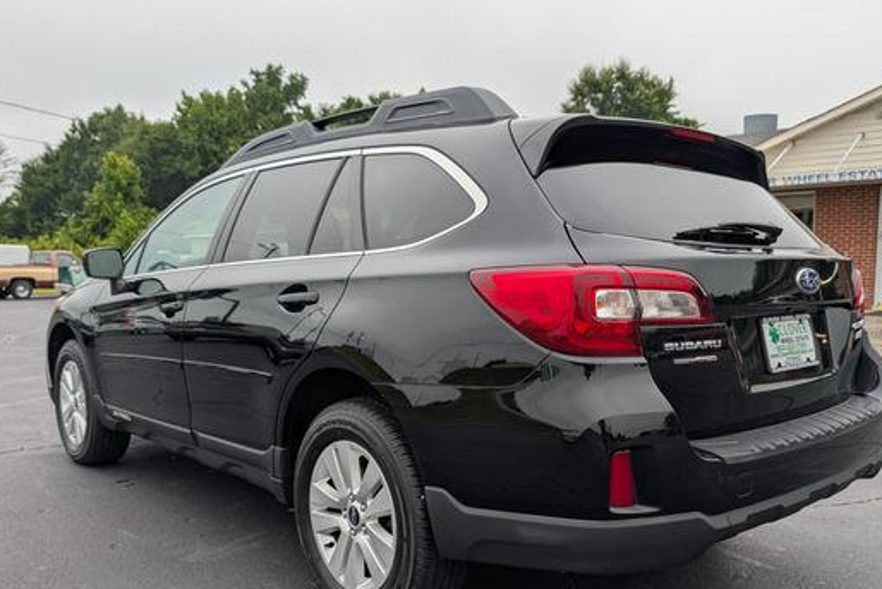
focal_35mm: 31
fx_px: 760
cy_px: 342
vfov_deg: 42.2
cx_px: 494
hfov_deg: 60.1
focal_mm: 6.9
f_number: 1.68
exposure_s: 1/321
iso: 21
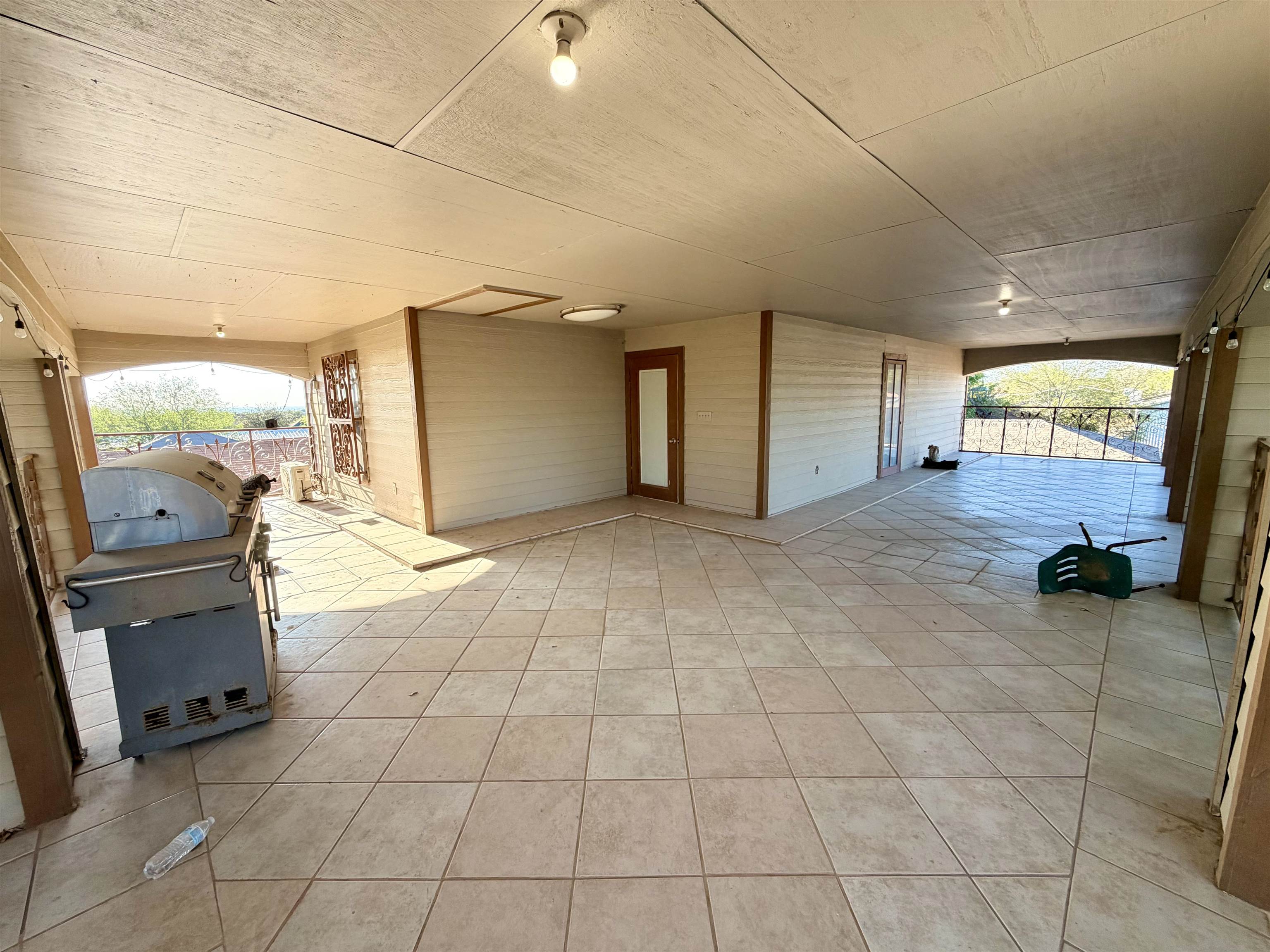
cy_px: 476
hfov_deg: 102.1
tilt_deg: -8.4
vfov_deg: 85.7
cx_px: 635
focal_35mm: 14
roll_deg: +1.8
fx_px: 514
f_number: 2.2
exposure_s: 1/175
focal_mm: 2.22
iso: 50
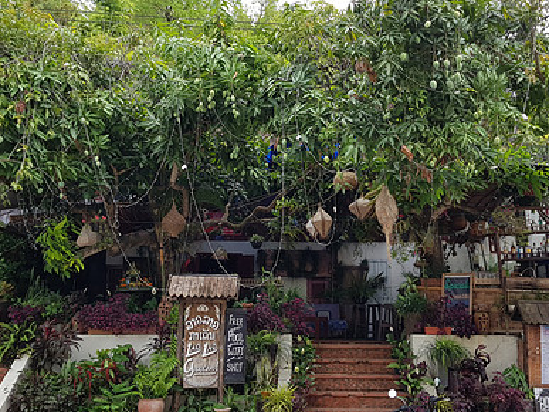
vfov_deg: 36.7
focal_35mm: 39
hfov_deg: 47.8
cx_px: 298
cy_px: 238
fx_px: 618
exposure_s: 1/100
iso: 50
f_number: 1.7
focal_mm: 4.2
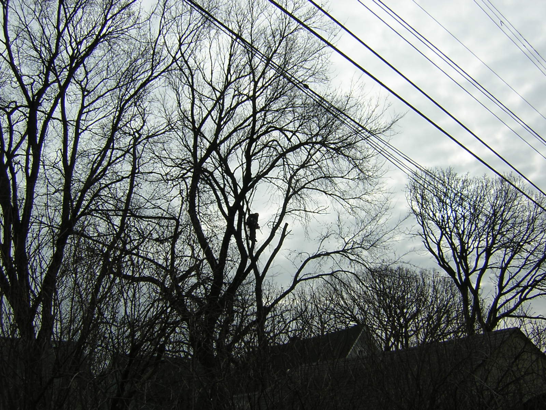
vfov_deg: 39.7
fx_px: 568
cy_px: 205
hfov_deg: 51.4
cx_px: 273
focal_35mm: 36
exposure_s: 1/359
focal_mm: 4.7
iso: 100
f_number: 5.2
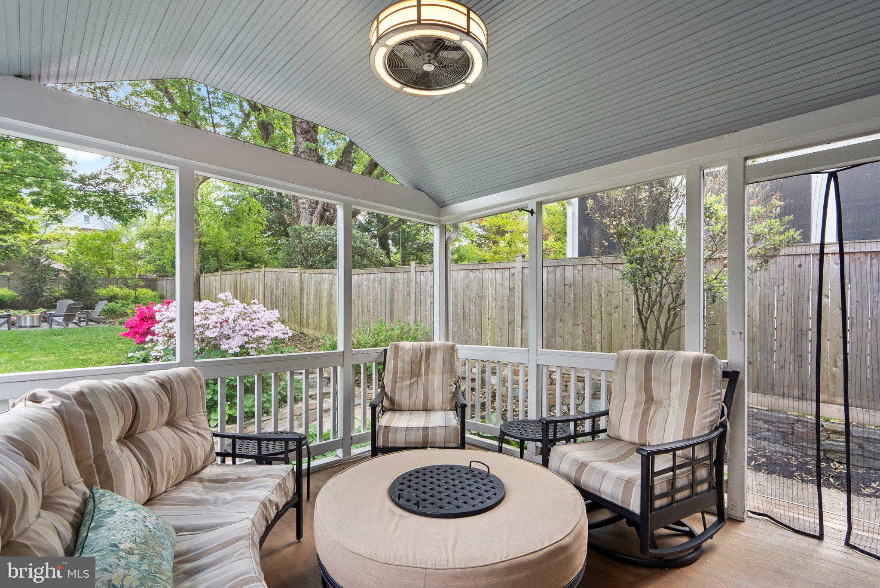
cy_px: 294
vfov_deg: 73.8
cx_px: 440
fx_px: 391
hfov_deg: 96.7
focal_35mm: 16
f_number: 8
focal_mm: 16
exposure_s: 1/15
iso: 640
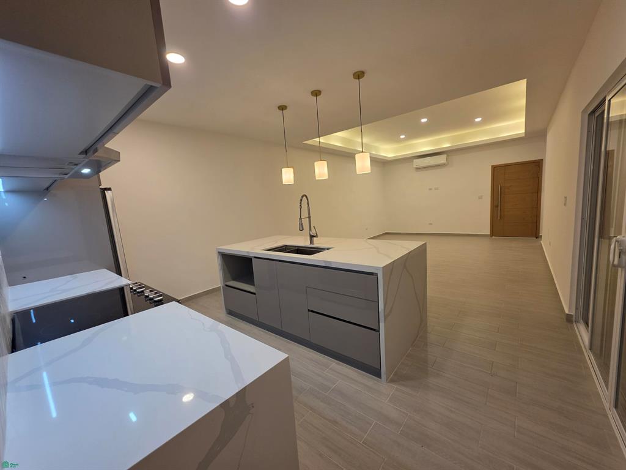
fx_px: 235
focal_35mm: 13
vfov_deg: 89.9
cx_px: 313
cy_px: 235
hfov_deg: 106.2
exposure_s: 1/120
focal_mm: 2.2
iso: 160
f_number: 1.9
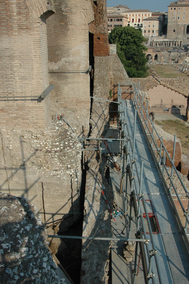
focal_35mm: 36
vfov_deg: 53.2
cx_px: 94
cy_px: 142
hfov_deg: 36.8
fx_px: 284
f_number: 10
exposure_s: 1/400
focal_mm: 24
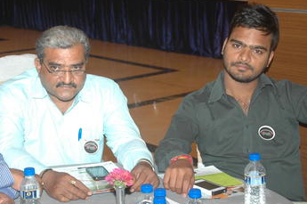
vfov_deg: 16.8
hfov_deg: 24.9
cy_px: 109
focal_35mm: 81
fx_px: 689
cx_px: 89
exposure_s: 1/60
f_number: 4.5
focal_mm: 31
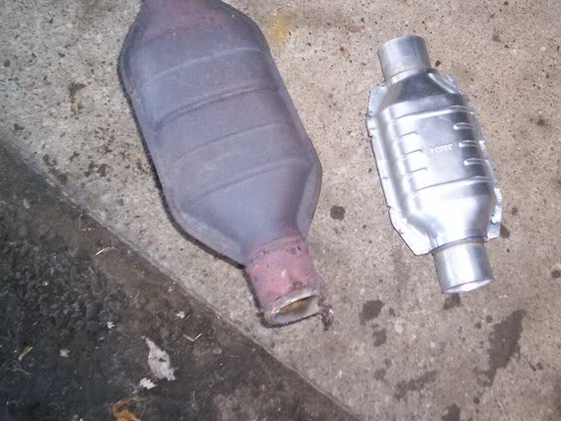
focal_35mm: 51
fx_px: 827
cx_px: 389
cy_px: 147
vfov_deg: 28.4
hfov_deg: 36.9
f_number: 4.5
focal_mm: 5.9
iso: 140
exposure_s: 1/64
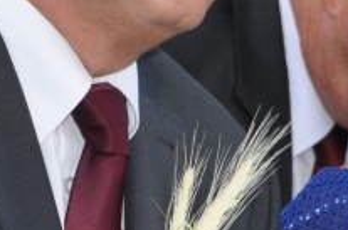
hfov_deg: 2.7
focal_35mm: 761
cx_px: 372
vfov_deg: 1.8
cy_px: 126
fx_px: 7343
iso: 200
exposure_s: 1/200
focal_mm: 105
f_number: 7.1
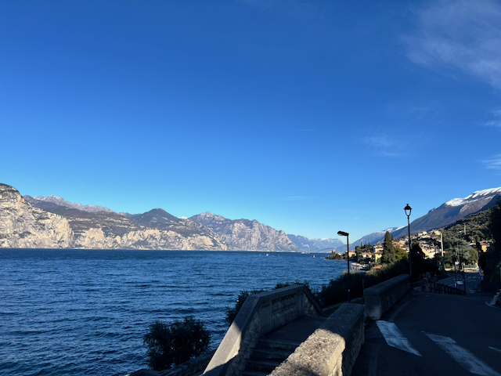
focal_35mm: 26
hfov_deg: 67.3
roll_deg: -0.9
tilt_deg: +10.0
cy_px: 188
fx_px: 376
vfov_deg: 53.1
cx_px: 250
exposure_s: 1/4831
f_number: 1.5
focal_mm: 5.7
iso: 50
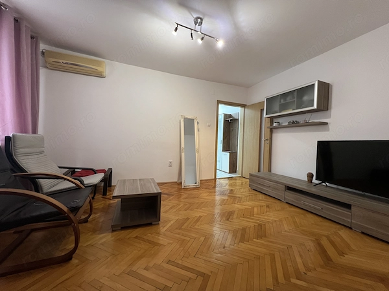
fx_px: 146
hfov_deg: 106.2
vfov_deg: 89.9
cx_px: 194
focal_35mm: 13
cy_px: 146
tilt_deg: -0.7
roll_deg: -2.0
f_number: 1.8
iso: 160
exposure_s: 1/50
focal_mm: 1.57
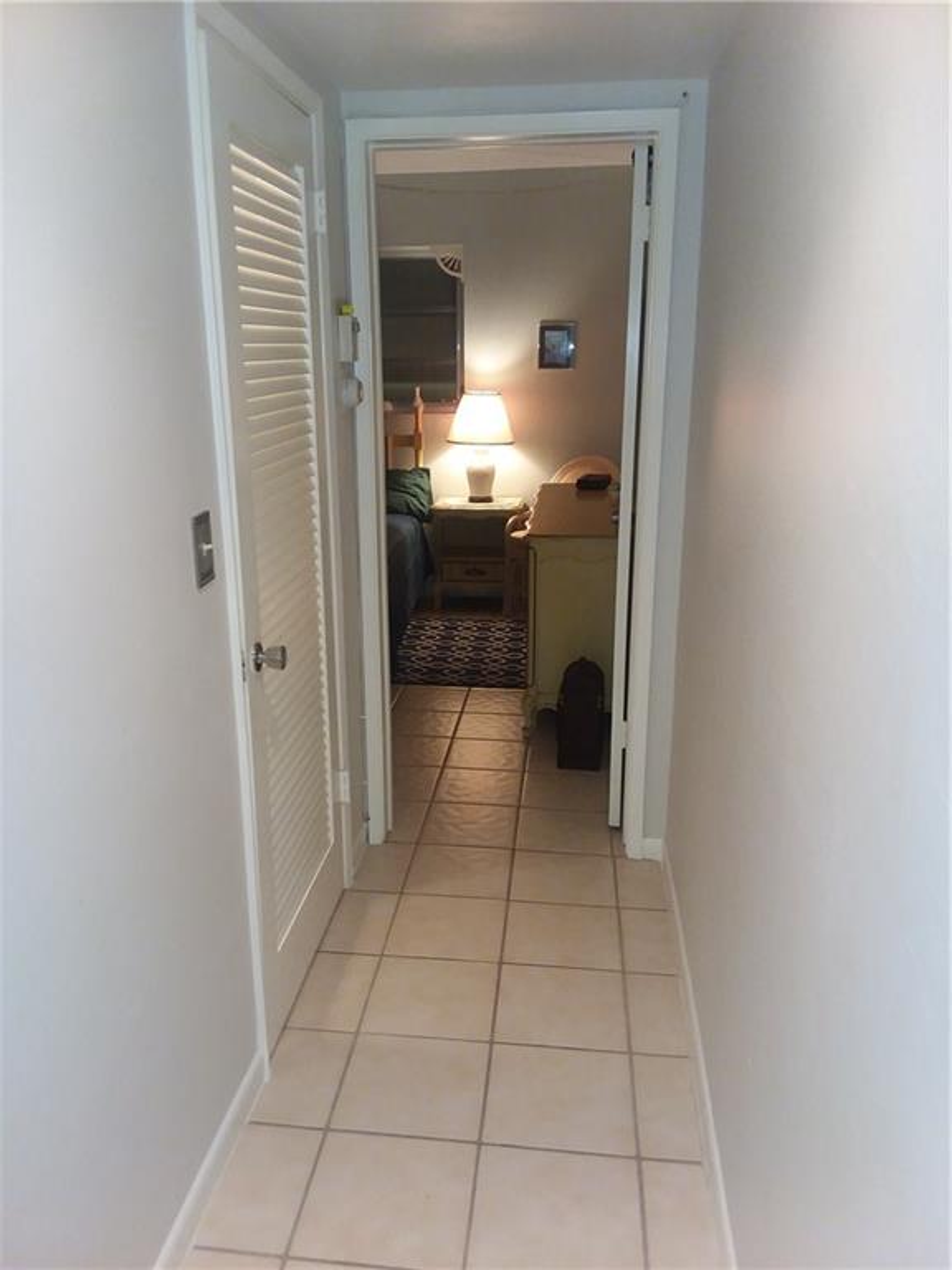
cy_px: 635
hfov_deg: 51.4
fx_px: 990
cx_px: 476
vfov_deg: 65.3
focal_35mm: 27
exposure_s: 1/30
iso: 160
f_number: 1.9
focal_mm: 2.91
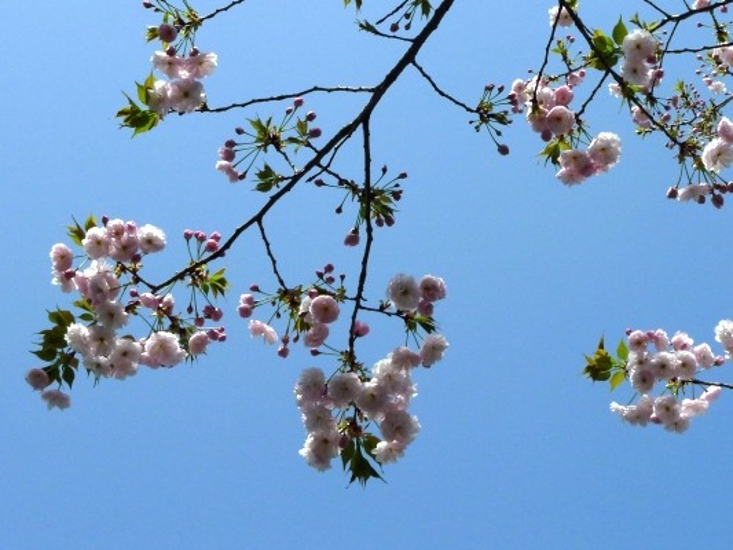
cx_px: 366
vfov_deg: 24.4
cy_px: 275
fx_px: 1271
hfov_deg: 32.2
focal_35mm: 60
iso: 200
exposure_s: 1/1000
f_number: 8
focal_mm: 12.8
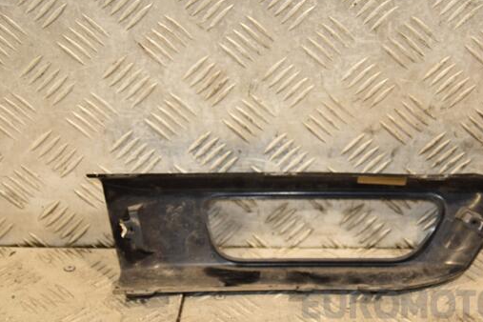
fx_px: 1382
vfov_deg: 13.3
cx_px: 284
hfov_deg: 19.8
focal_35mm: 103
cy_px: 177
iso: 800
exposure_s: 1/125
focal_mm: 58
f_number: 5
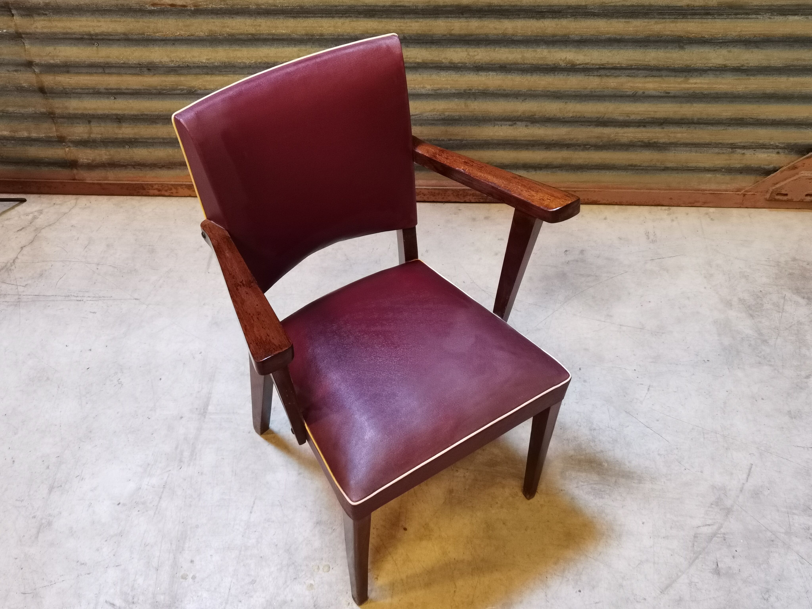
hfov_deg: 51.4
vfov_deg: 39.7
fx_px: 844
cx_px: 406
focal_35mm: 36
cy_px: 304
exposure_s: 1/33.3
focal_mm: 6.71
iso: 400
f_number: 1.9
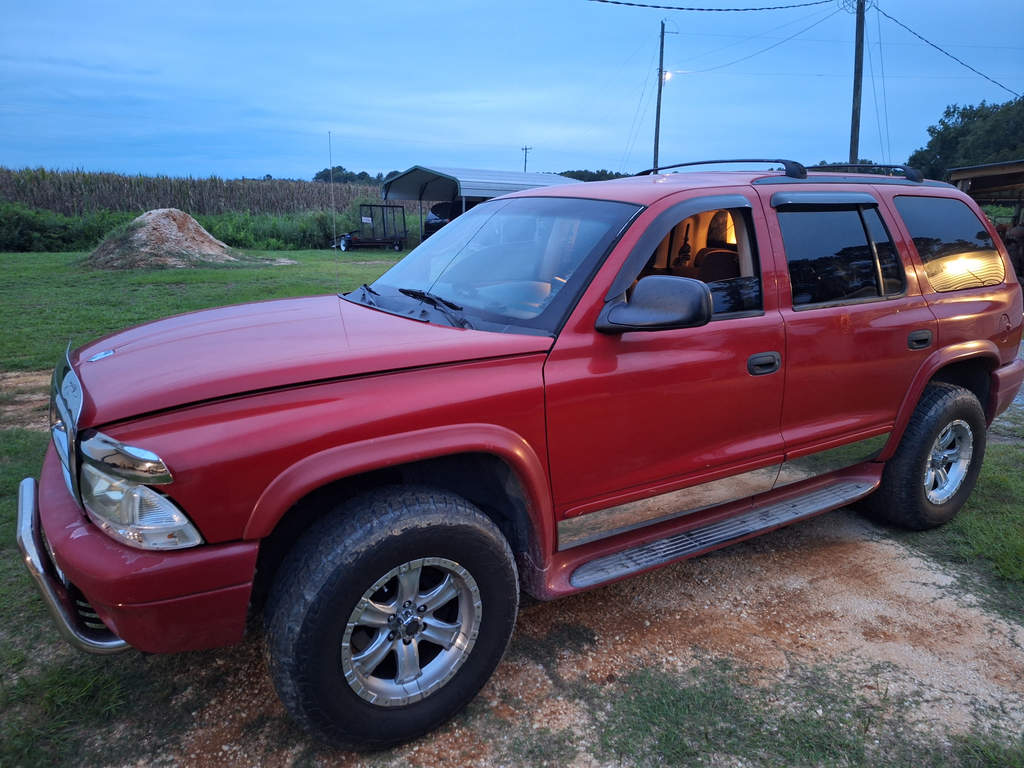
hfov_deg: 73.9
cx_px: 512
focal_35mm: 23
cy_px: 384
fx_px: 680
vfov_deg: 58.9
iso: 500
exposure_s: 1/20
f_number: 1.8
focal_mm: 5.54
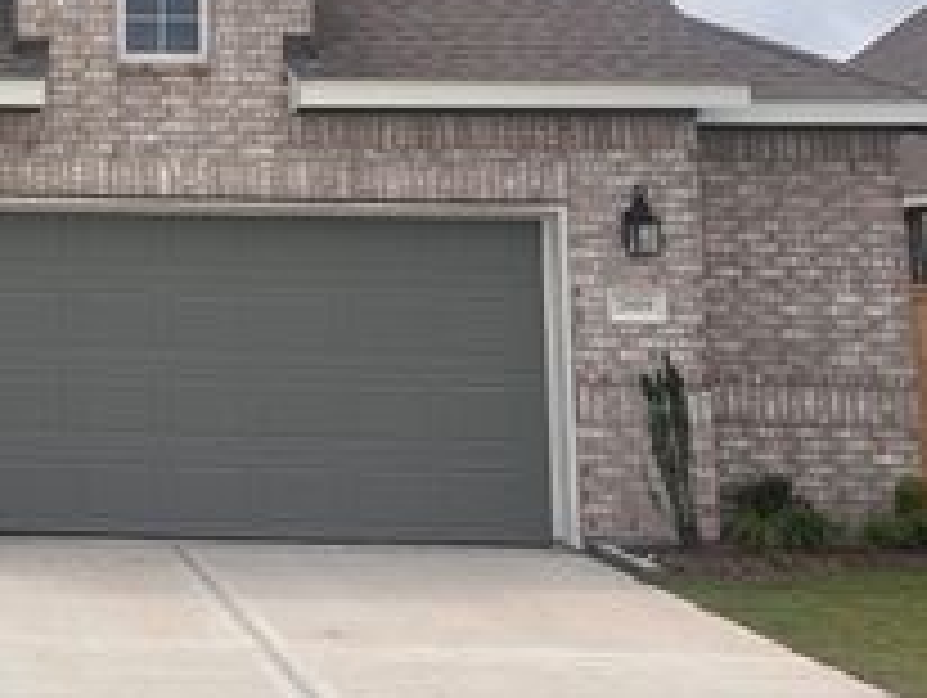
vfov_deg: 22.7
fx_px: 1689
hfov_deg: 27.2
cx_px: -171
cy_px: 56
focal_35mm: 63
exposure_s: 1/7194
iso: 50
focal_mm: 5.96
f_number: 1.6
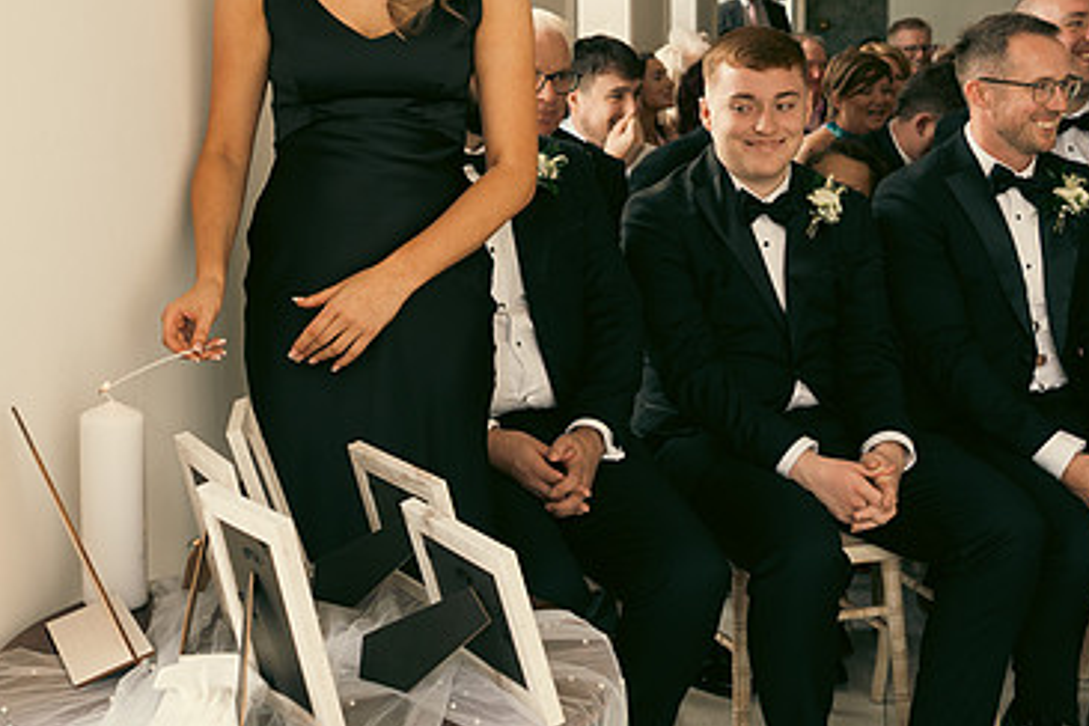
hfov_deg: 34.4
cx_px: 280
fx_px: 1724
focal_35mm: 57
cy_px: 207
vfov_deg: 23.6
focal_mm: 24
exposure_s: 1/160
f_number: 3.5
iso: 160
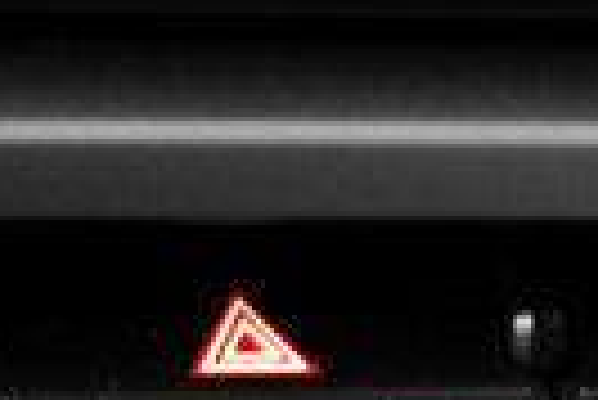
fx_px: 4008
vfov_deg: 5.7
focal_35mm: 241
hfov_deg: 8.4
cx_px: -130
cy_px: 124
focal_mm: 50
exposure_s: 1/200
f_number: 2.8
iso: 800
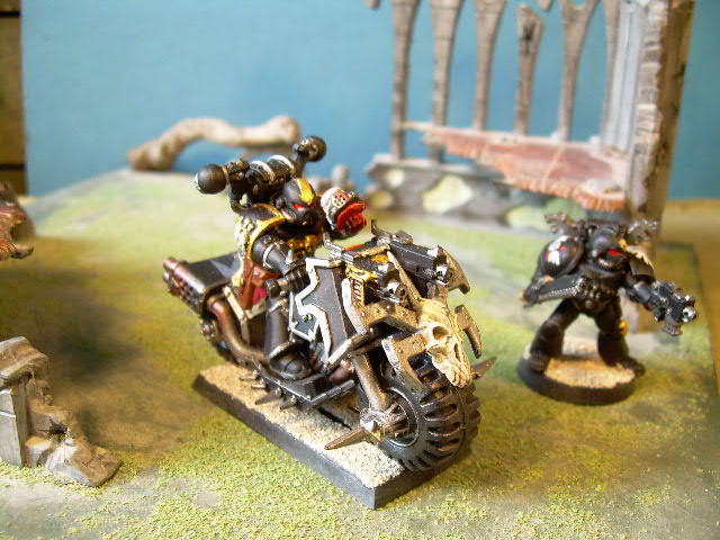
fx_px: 790
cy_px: 270
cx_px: 360
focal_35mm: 38
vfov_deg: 37.7
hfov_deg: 49.0
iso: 50
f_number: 2.8
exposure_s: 1/25.2
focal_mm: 6.3
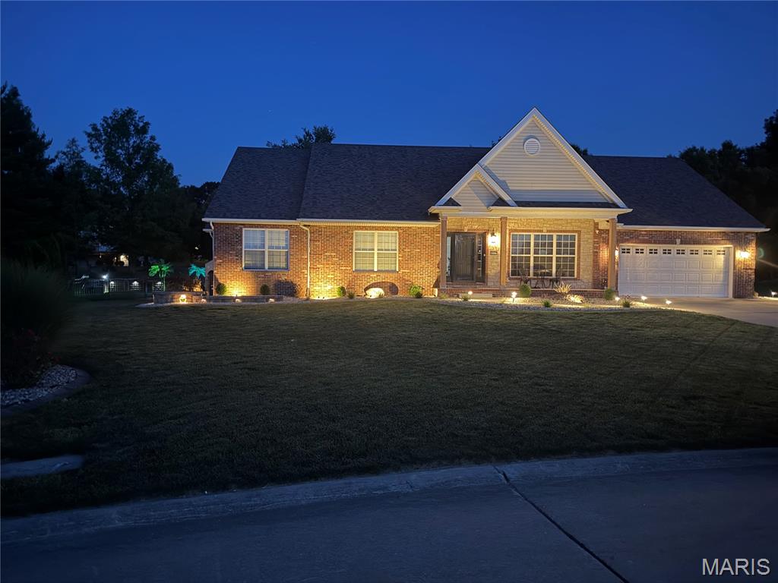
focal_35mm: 24
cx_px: 389
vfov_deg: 56.8
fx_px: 539
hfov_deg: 71.6
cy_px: 292
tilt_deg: +0.5
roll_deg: -1.3
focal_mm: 6.76
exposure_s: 1/11
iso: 800
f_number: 1.78
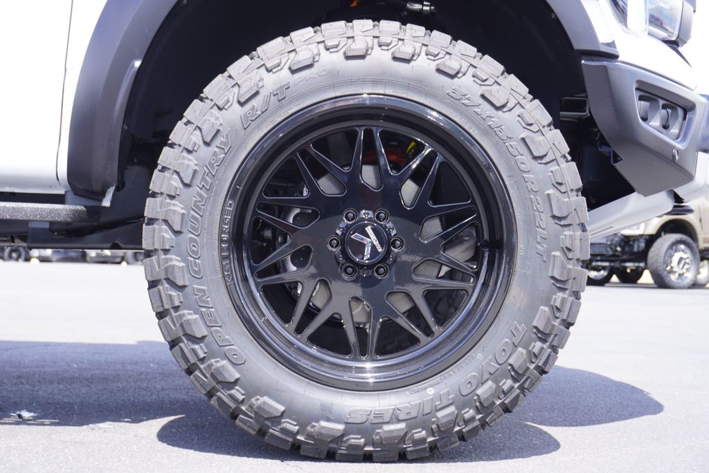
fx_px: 1182
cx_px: 354
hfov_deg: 33.4
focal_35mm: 60
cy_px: 236
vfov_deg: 22.7
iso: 100
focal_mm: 40
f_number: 6.3
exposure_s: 1/80
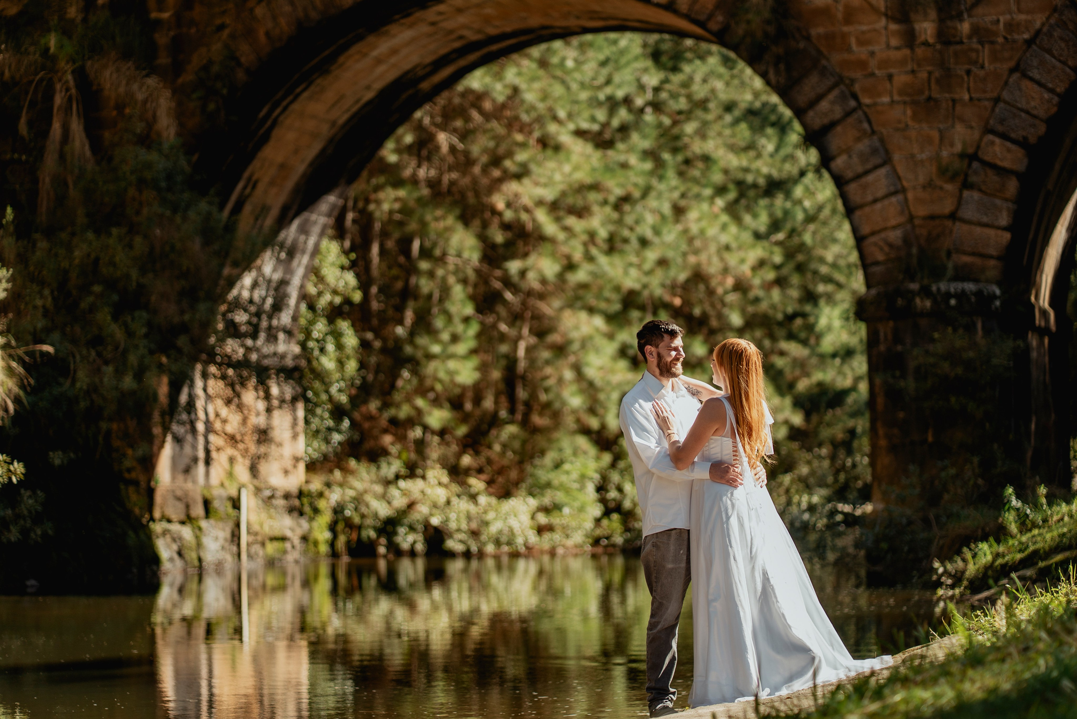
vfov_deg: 16.1
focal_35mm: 85
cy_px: 360
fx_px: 2544
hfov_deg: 23.9
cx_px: 538
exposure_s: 1/1000
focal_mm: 85
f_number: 1.8
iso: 100
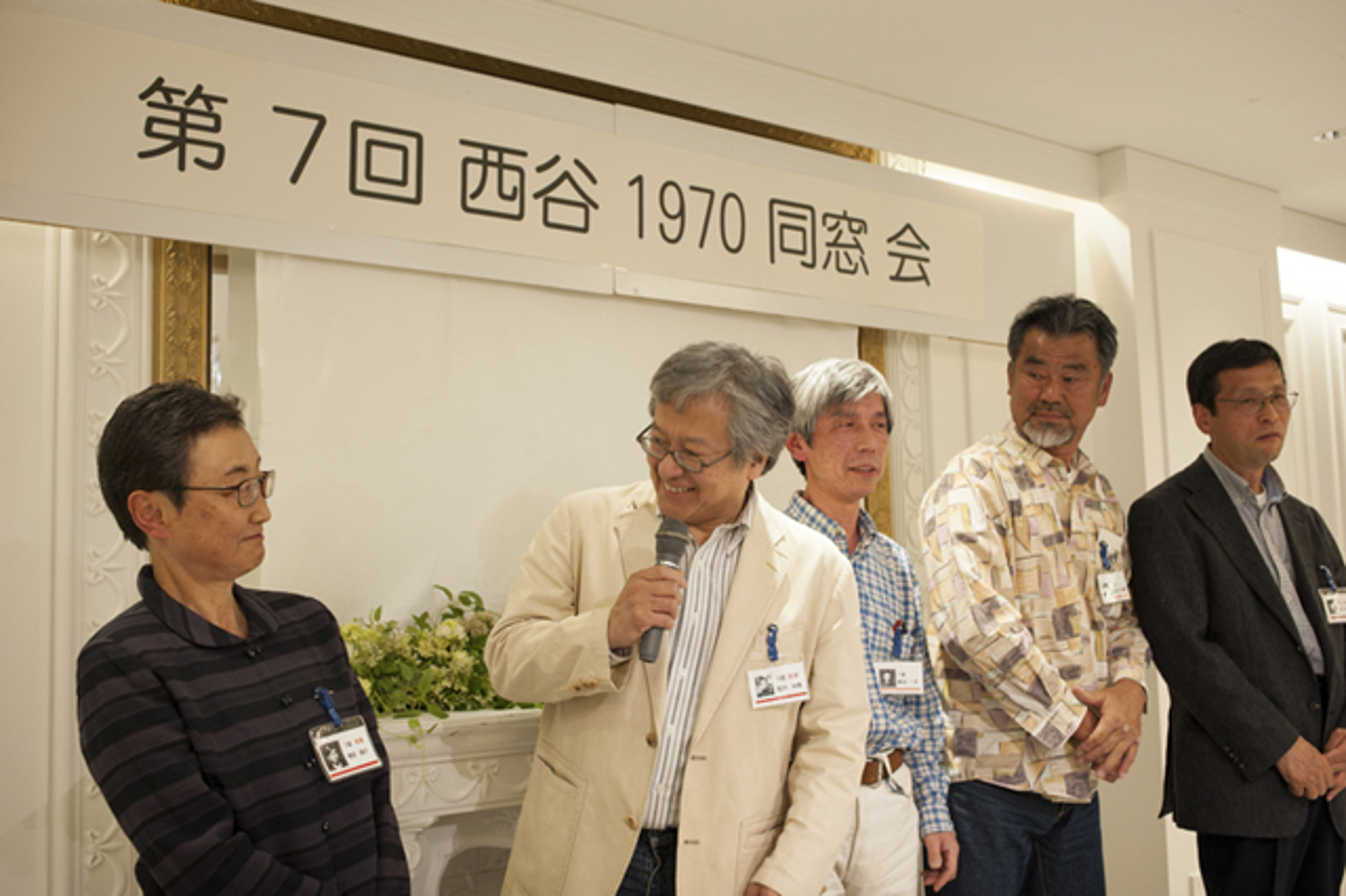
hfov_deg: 54.5
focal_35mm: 35
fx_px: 1308
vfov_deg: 37.8
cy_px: 448
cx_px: 673
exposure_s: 1/100
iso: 560
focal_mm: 35
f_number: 5.6
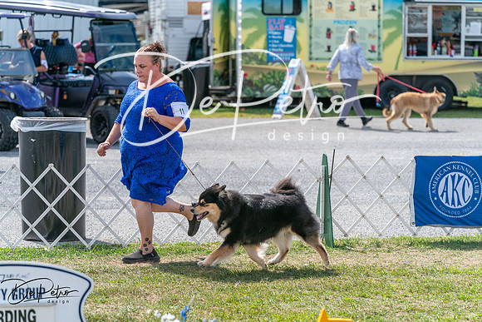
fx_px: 1928
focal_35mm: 144
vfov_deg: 9.5
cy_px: 161
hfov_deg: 14.2
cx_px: 241
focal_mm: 144
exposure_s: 1/2000
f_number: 5
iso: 500
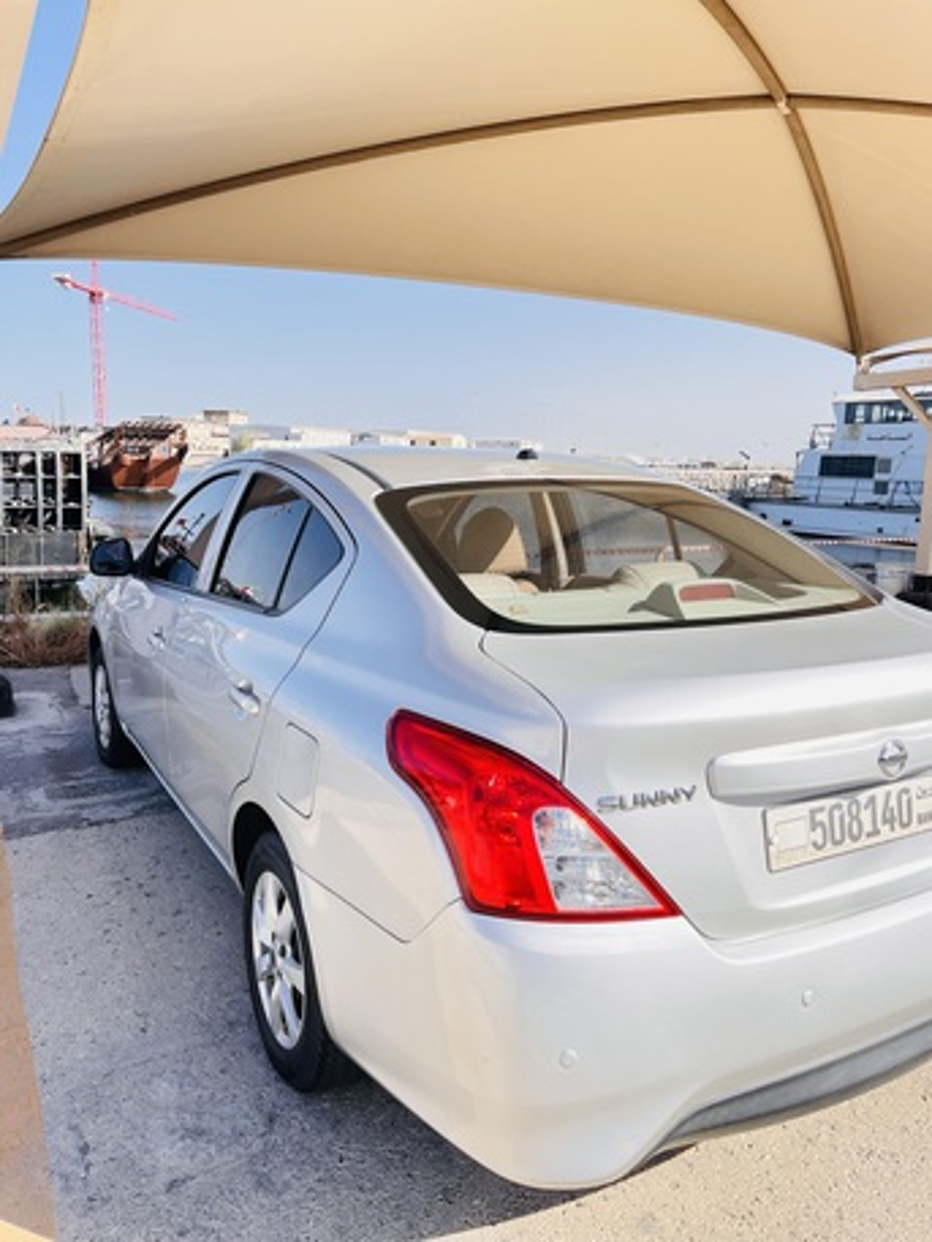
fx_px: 933
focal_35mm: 26
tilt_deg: -8.6
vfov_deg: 67.3
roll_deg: -0.9
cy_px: 621
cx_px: 466
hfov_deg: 53.1
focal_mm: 5.1
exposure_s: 1/1558
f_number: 1.6
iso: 50
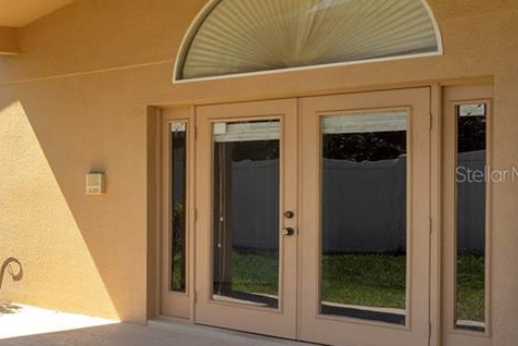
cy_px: 174
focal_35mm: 47
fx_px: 676
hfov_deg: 25.9
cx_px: -317
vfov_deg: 28.6
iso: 100
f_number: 11
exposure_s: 1/125
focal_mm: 14
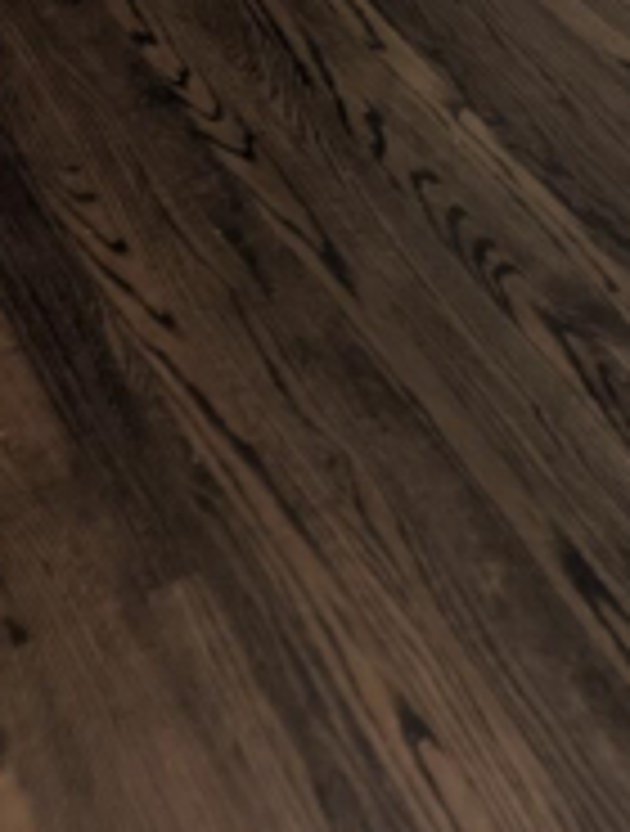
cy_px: -621
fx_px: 2075
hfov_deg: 17.3
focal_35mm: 86
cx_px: 292
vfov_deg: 18.3
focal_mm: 6.9
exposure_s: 1/24
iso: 83
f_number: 1.68
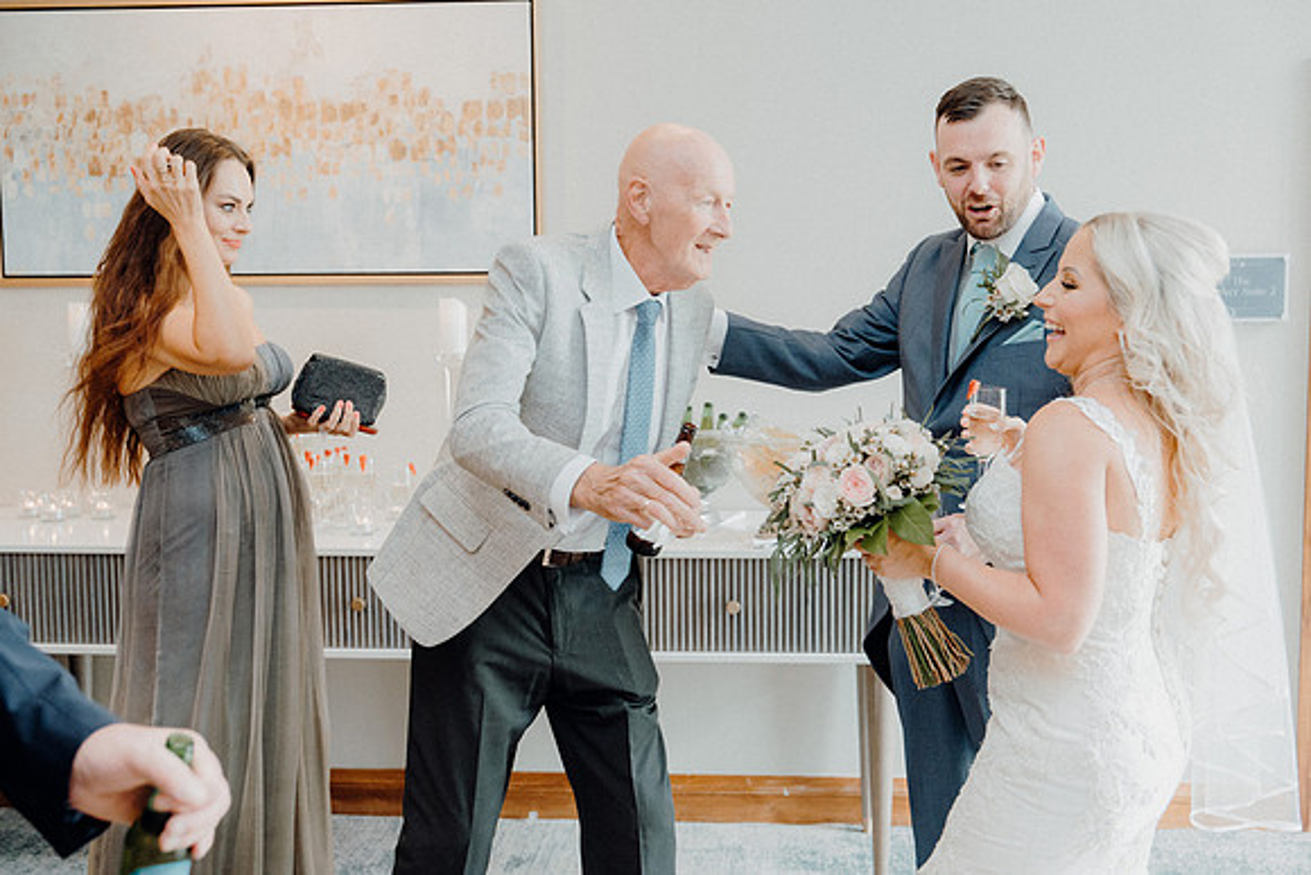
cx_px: 656
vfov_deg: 34.2
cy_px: 438
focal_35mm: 39
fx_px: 1421
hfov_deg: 49.5
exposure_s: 1/200
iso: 2500
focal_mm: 39
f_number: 3.5
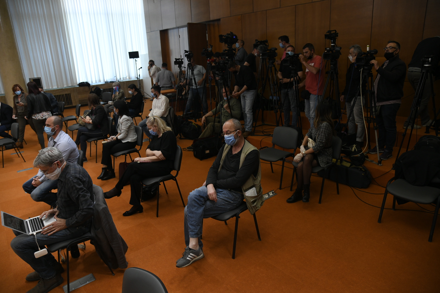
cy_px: 146
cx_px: 220
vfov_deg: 53.1
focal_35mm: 24
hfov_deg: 73.7
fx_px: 293
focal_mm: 24
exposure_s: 1/320
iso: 1600
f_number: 4
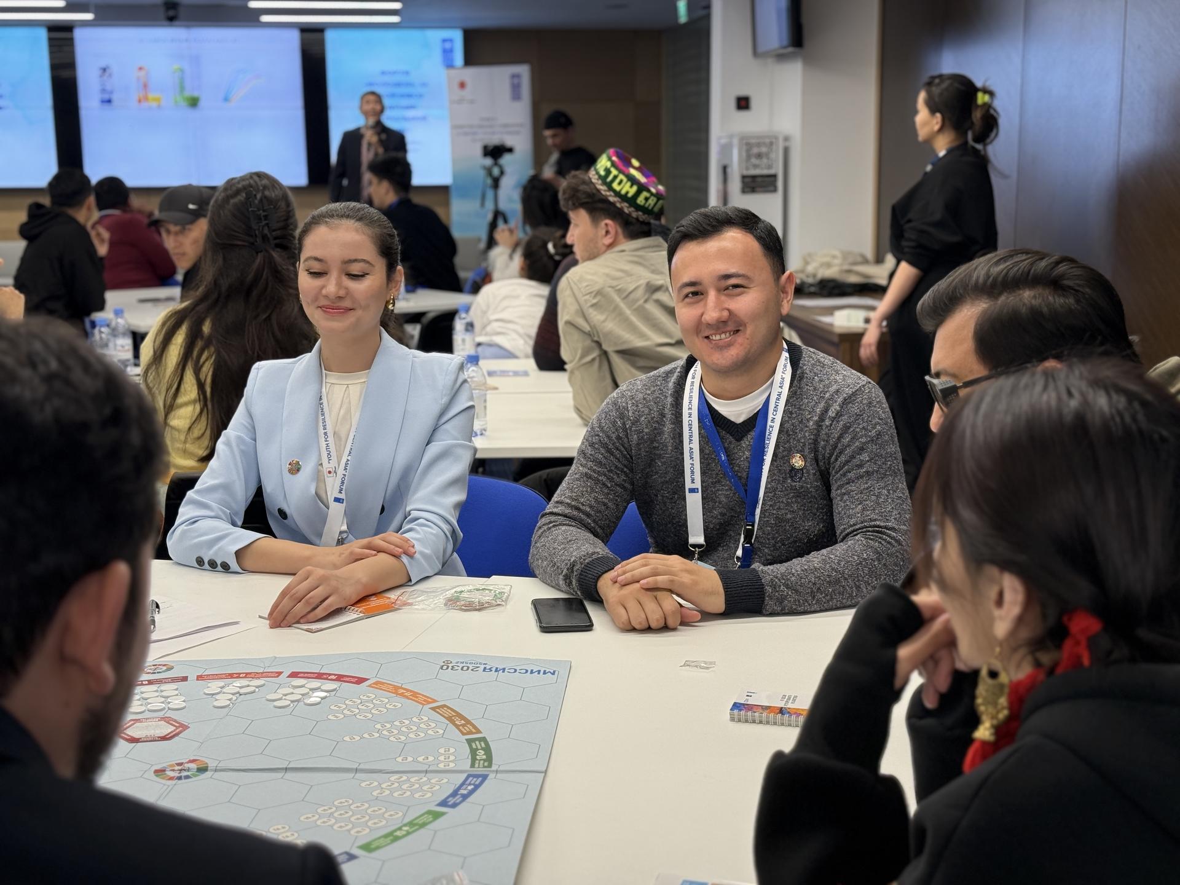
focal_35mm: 48
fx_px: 1636
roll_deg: +0.3
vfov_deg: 30.3
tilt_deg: -9.6
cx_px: 590
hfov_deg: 39.7
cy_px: 442
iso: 80
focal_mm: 6.76
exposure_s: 1/100
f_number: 1.78
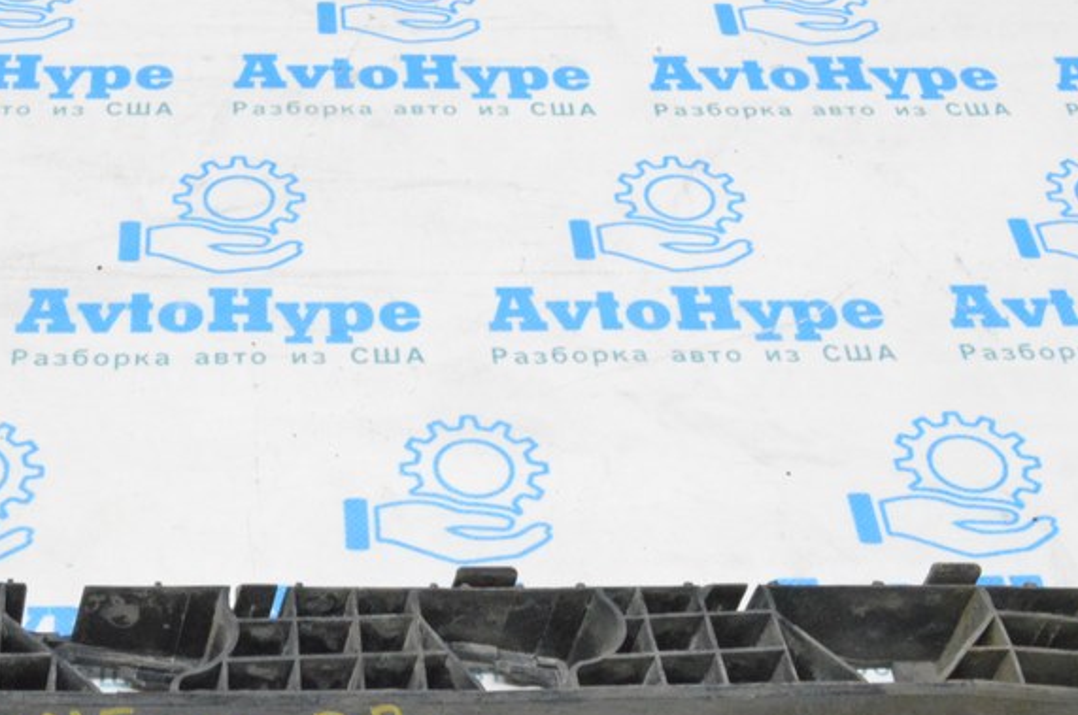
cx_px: 342
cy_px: 390
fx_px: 2093
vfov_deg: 19.4
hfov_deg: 28.7
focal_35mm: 70
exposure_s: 1/15
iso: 6400
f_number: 20
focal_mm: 26
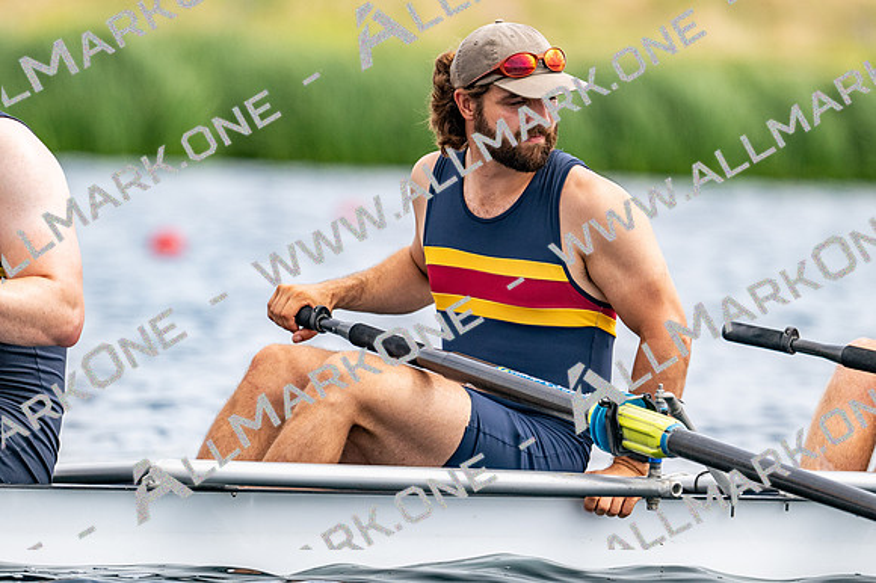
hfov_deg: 3.4
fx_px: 14591
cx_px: 438
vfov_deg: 2.3
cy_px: 292
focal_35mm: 600
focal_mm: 400
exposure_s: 1/2500
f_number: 4.5
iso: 400
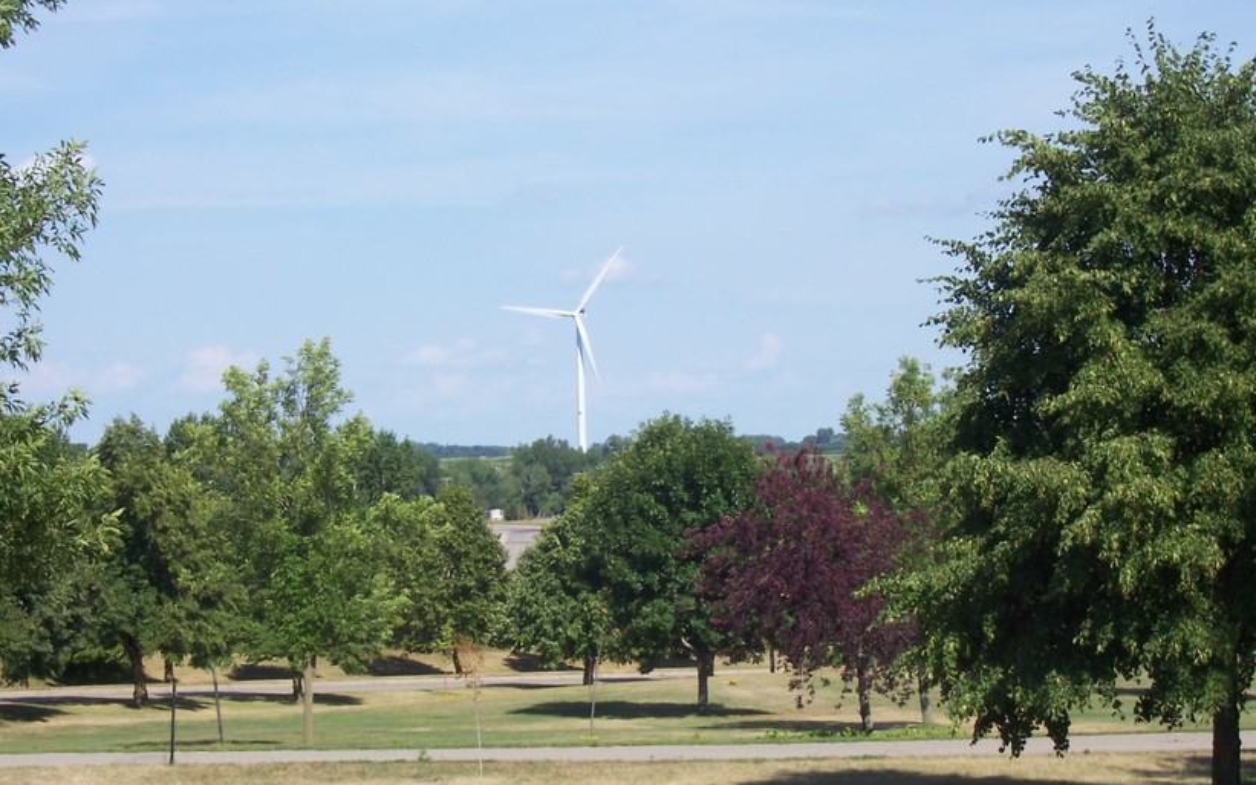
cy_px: 419
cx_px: 629
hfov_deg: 19.1
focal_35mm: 109
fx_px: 3731
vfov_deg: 12.0
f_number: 9.5
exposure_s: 1/180
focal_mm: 16.8
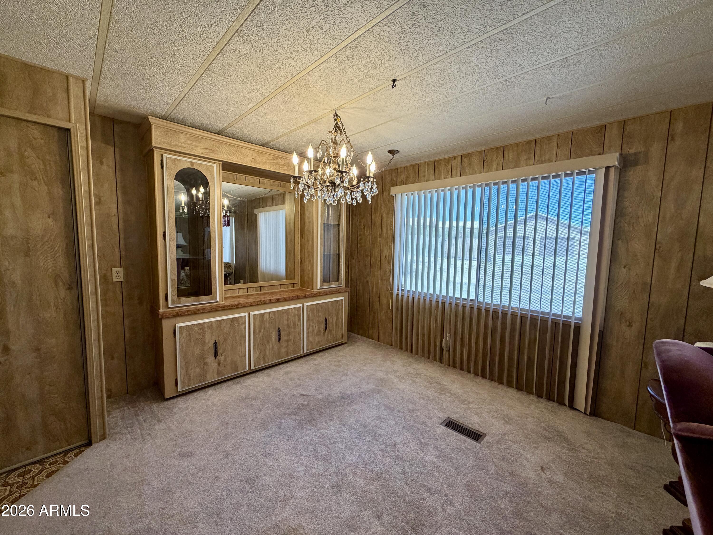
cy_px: 268
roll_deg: -1.0
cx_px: 356
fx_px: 288
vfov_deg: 85.7
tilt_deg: -4.8
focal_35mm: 14
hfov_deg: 102.1
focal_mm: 2.22
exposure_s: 1/120
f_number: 2.2
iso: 250
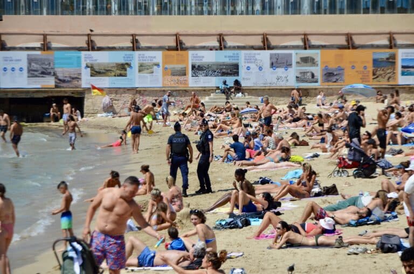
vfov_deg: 8.7
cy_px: 137
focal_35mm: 158
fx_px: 1808
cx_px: 207
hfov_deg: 13.1
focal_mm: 105
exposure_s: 1/1000
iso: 200
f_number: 8
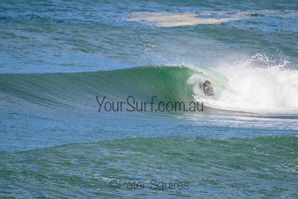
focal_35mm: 1101
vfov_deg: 1.3
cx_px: 148
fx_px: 9113
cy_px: 107
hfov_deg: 1.9
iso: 900
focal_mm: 800
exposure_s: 1/2000
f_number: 11
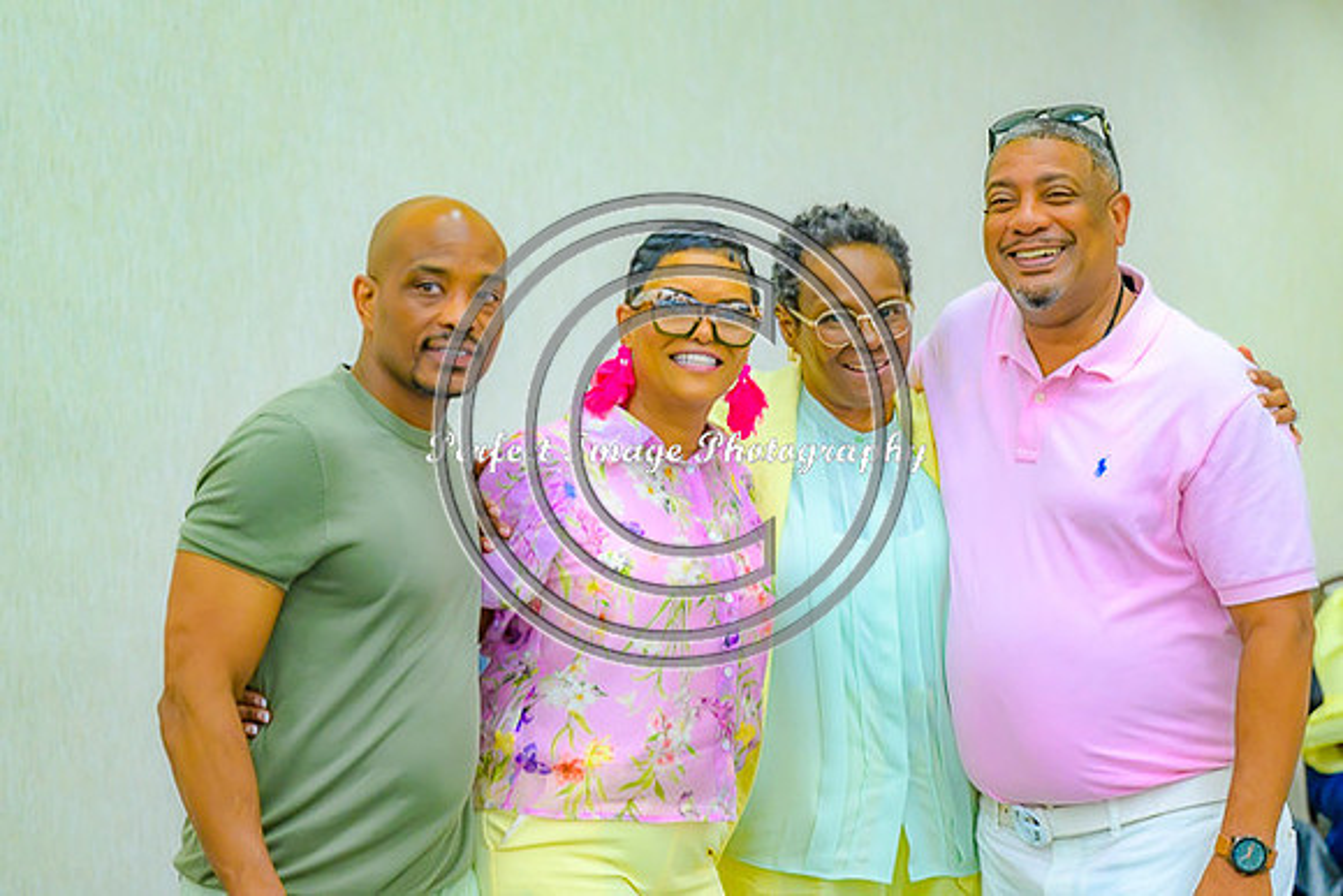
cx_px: 672
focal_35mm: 105
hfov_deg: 19.5
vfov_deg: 13.0
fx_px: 3918
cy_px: 448
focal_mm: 70
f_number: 2.8
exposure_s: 1/125
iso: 1000
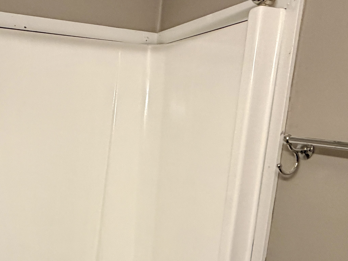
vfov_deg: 36.0
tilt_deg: -11.9
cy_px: 197
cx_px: 106
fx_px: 392
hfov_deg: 46.8
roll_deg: -2.8
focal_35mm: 39
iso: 320
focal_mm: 2.22
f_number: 2.2
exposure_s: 1/60
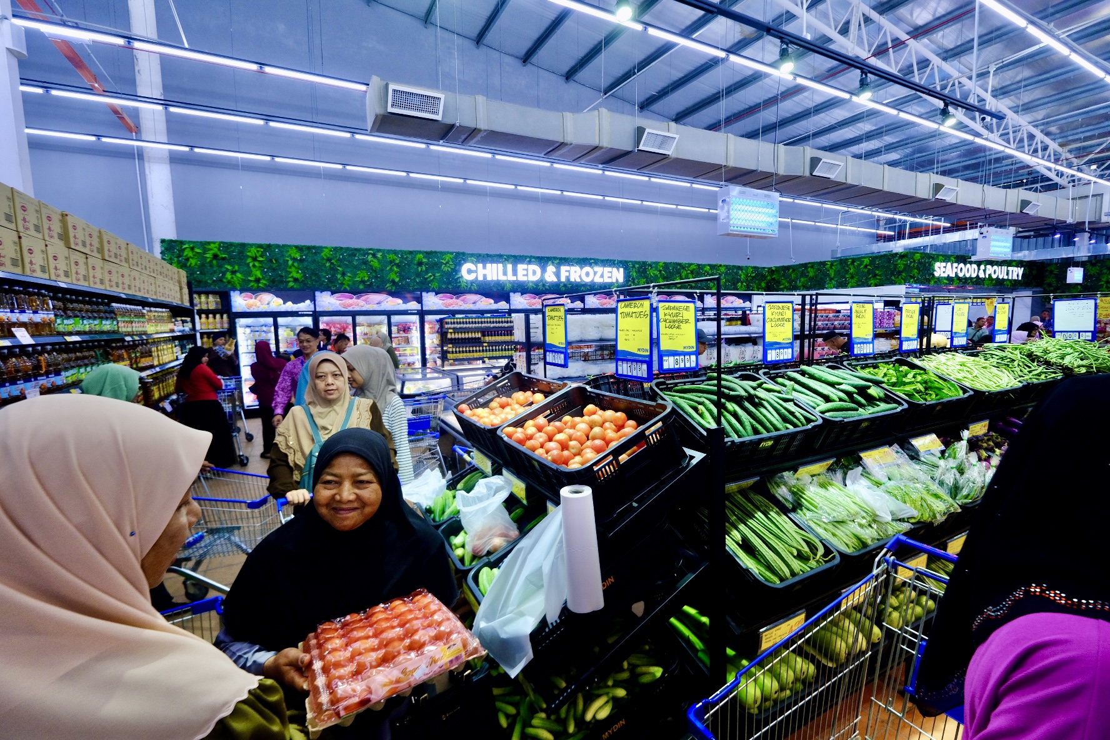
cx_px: 555
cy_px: 370
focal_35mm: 15
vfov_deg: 77.3
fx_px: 462
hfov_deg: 100.4
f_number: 4
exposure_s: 1/100
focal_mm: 10
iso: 800
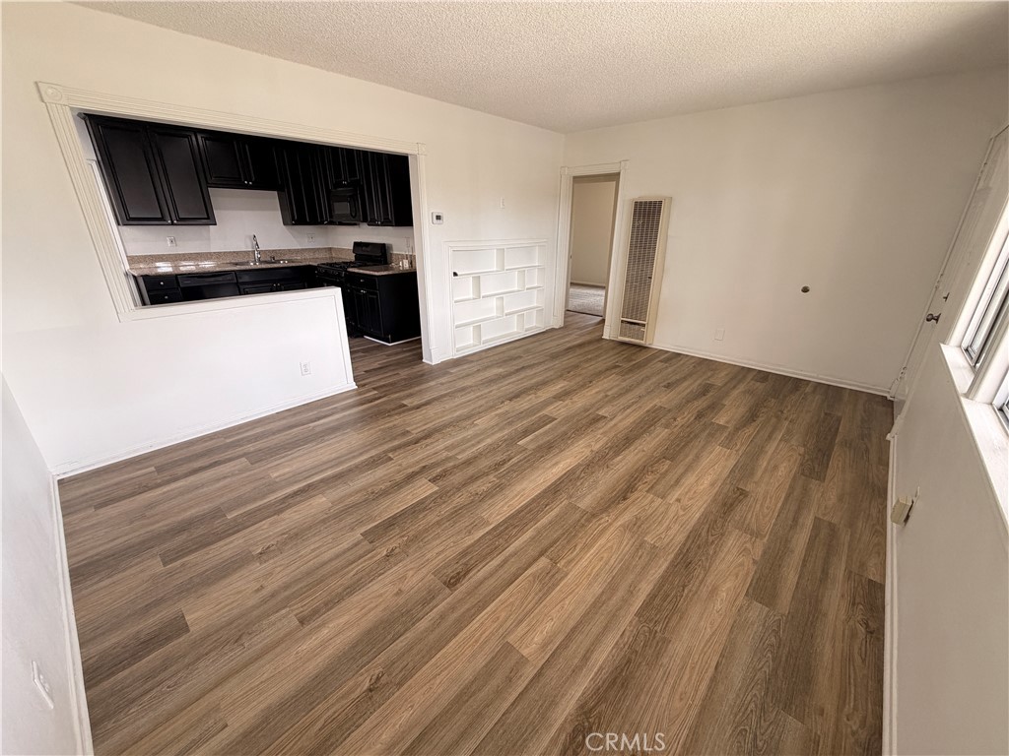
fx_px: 408
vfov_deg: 85.7
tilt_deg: -21.4
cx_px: 504
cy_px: 378
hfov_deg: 102.1
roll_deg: -0.6
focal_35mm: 14
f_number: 2.2
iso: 160
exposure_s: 1/121
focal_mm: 2.22
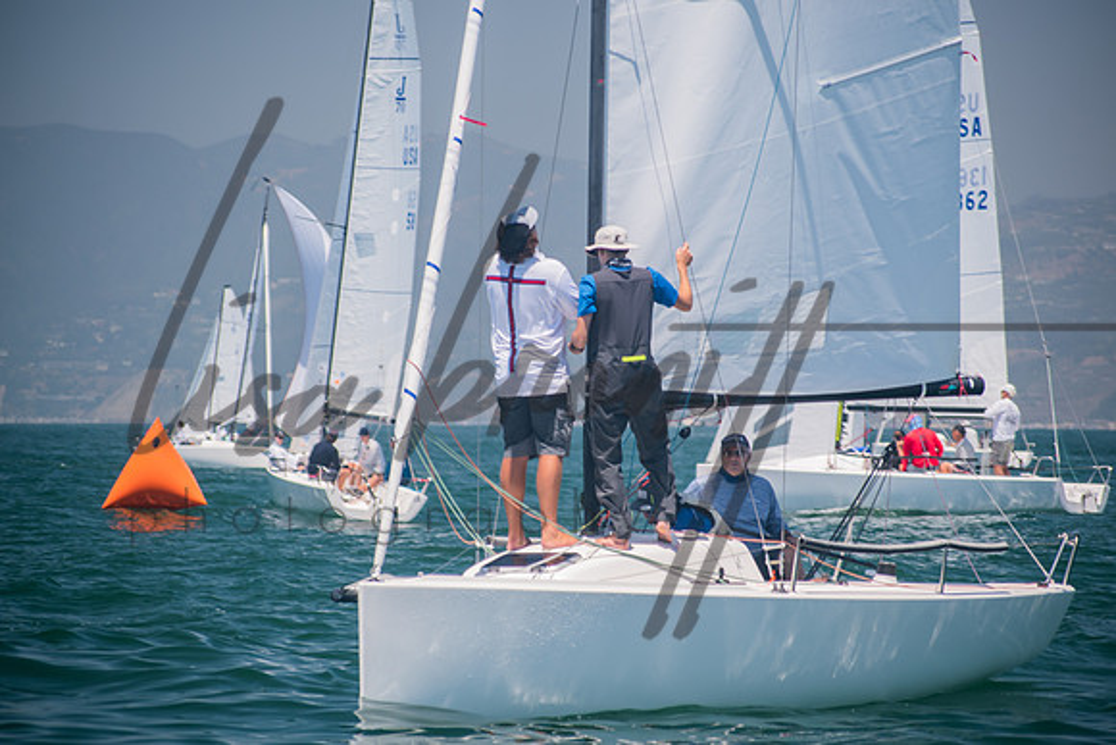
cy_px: 372
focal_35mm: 246
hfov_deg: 8.4
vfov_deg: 5.6
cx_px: 558
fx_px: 7625
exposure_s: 1/250
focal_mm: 160
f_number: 5
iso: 100
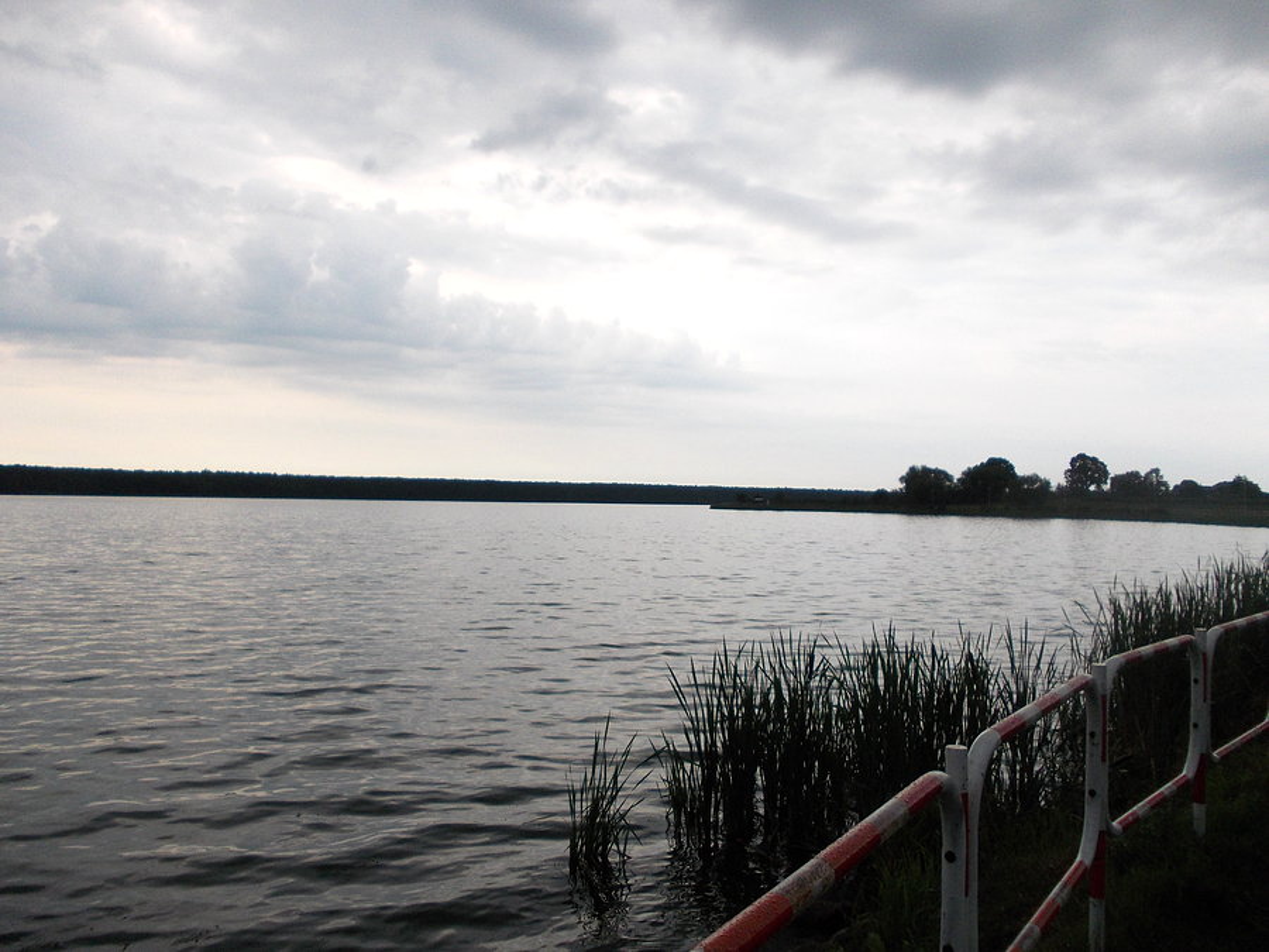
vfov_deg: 49.7
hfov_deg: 63.4
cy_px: 476
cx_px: 634
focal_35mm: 28
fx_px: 1026
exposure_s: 1/160
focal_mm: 4
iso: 80
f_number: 5.4
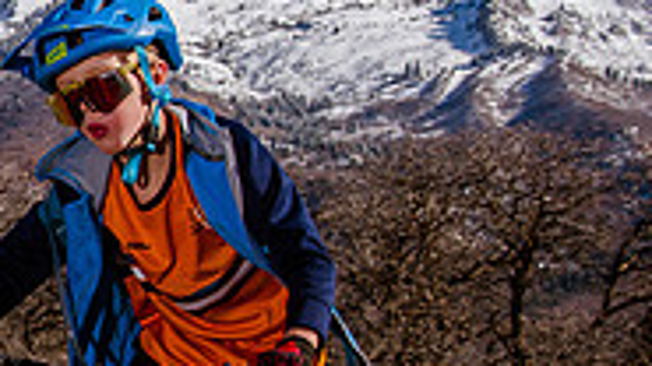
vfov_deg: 6.9
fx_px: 3042
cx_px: -362
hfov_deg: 11.6
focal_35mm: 176
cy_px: 237
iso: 250
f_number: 10
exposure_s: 1/500
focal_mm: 38
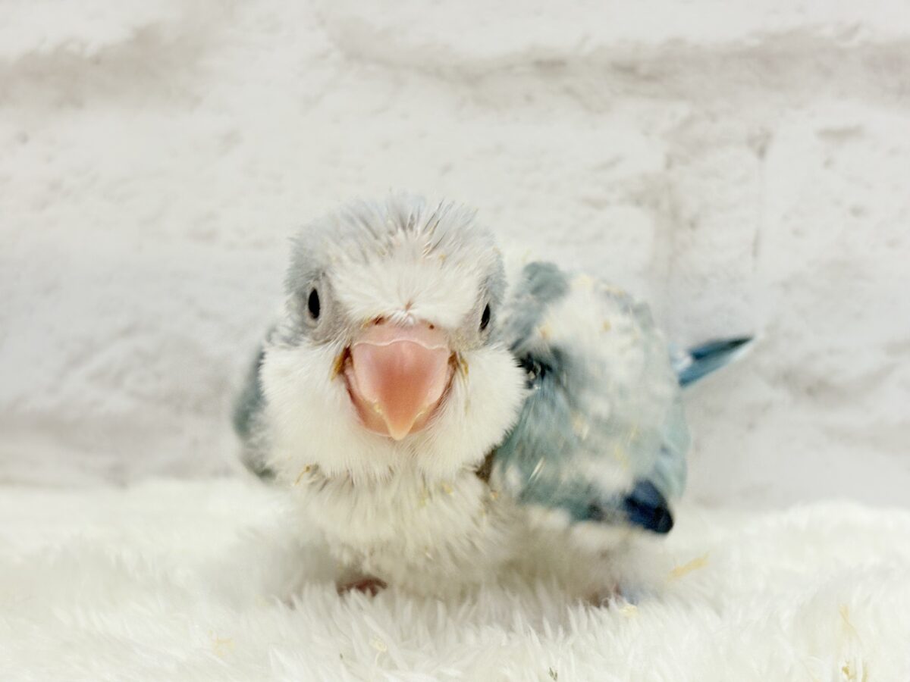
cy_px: 341
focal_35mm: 52
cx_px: 455
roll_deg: +0.3
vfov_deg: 28.0
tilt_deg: -6.1
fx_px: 1367
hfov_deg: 36.8
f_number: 1.6
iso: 64
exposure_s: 1/100
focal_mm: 5.96
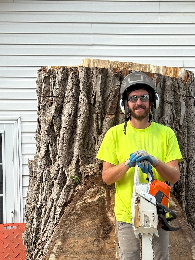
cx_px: 148
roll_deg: +0.5
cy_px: 198
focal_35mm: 86
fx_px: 646
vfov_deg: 22.5
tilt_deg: -1.3
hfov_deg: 17.1
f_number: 1.6
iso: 32
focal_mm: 5.96
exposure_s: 1/1312
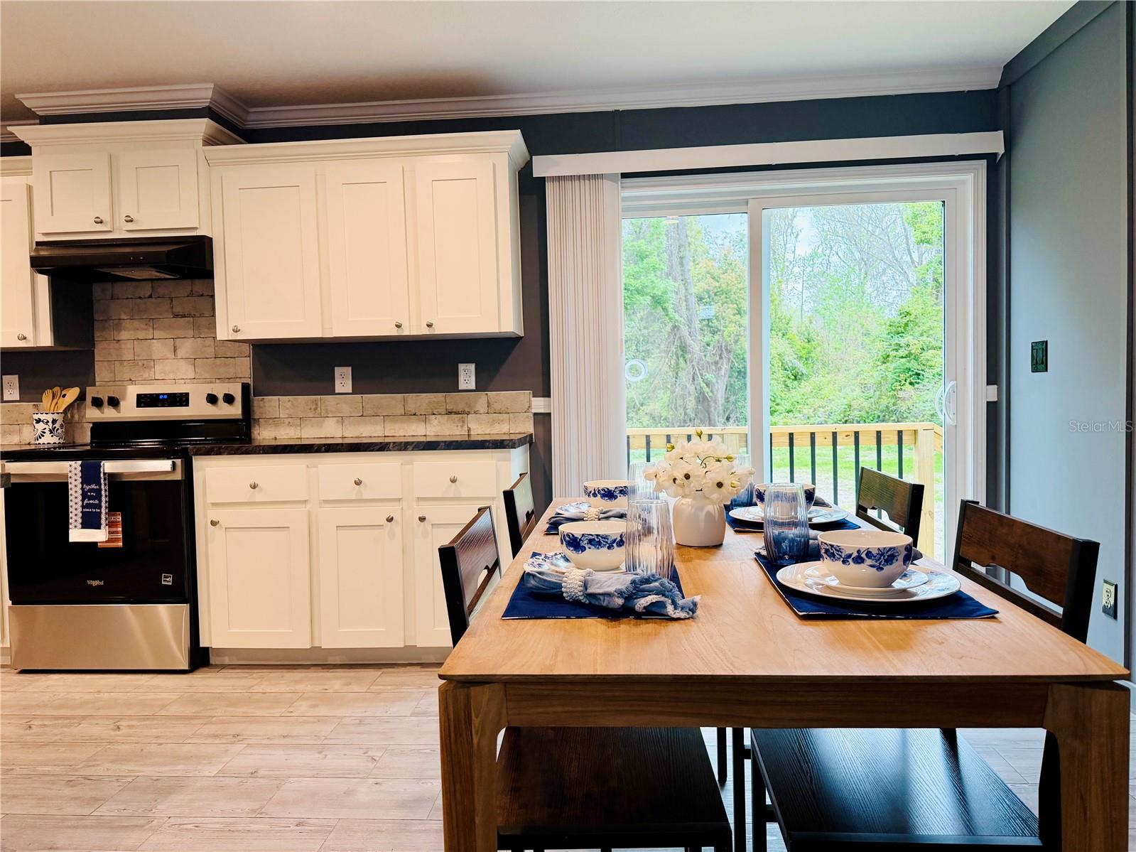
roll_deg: +0.7
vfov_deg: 56.8
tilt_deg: -2.5
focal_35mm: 24
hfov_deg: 71.6
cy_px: 426
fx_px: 788
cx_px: 568
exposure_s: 1/228
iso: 160
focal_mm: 6.76
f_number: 1.78
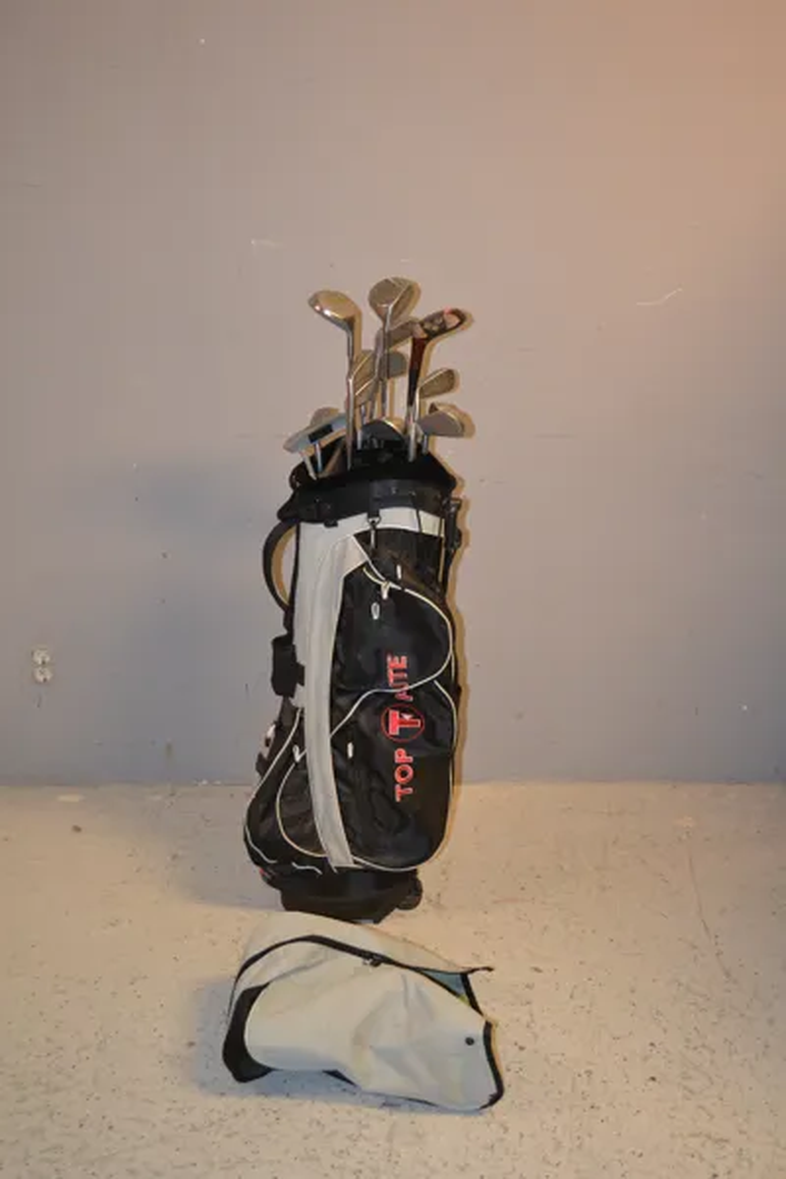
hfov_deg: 36.9
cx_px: 393
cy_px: 590
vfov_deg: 53.1
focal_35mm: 36
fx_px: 1179
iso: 1600
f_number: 4
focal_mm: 24
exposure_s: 1/60
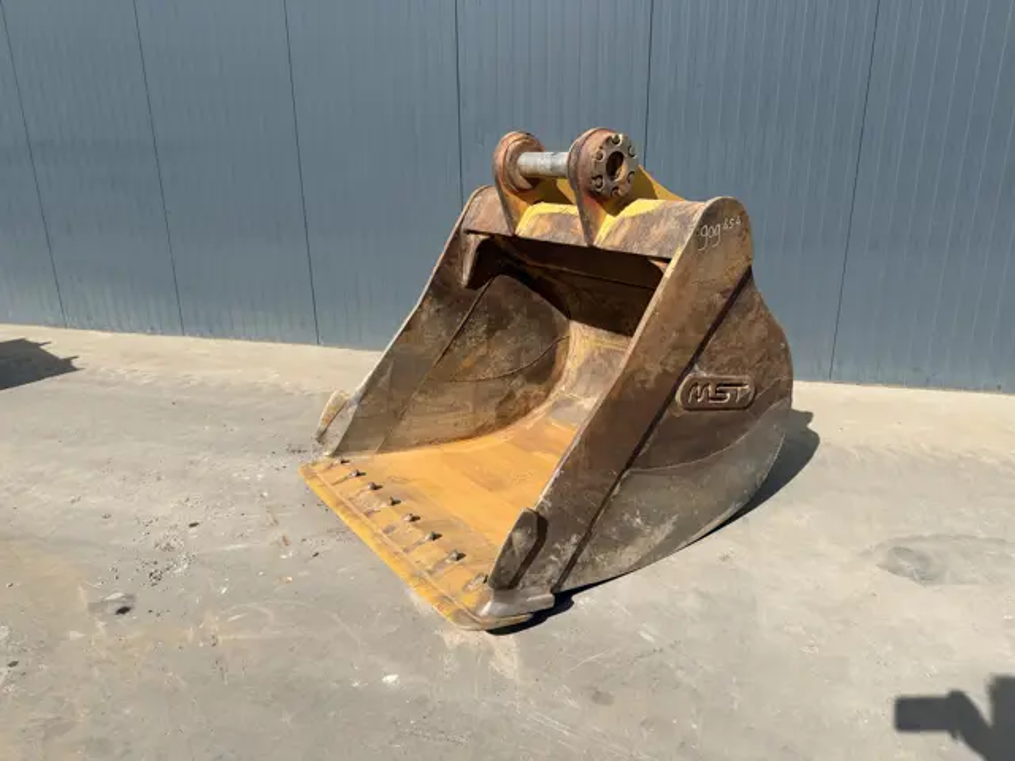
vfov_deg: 56.8
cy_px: 380
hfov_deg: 71.6
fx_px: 704
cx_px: 508
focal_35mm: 24
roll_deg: +0.3
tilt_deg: -16.1
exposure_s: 1/5319
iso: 80
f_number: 1.78
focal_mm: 6.76
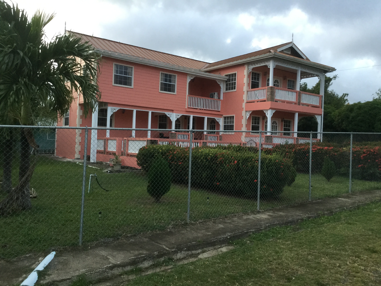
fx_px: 341
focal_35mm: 31
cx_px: 190
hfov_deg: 58.4
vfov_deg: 45.4
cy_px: 143
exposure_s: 1/33
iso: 50
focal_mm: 3.3
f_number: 2.4
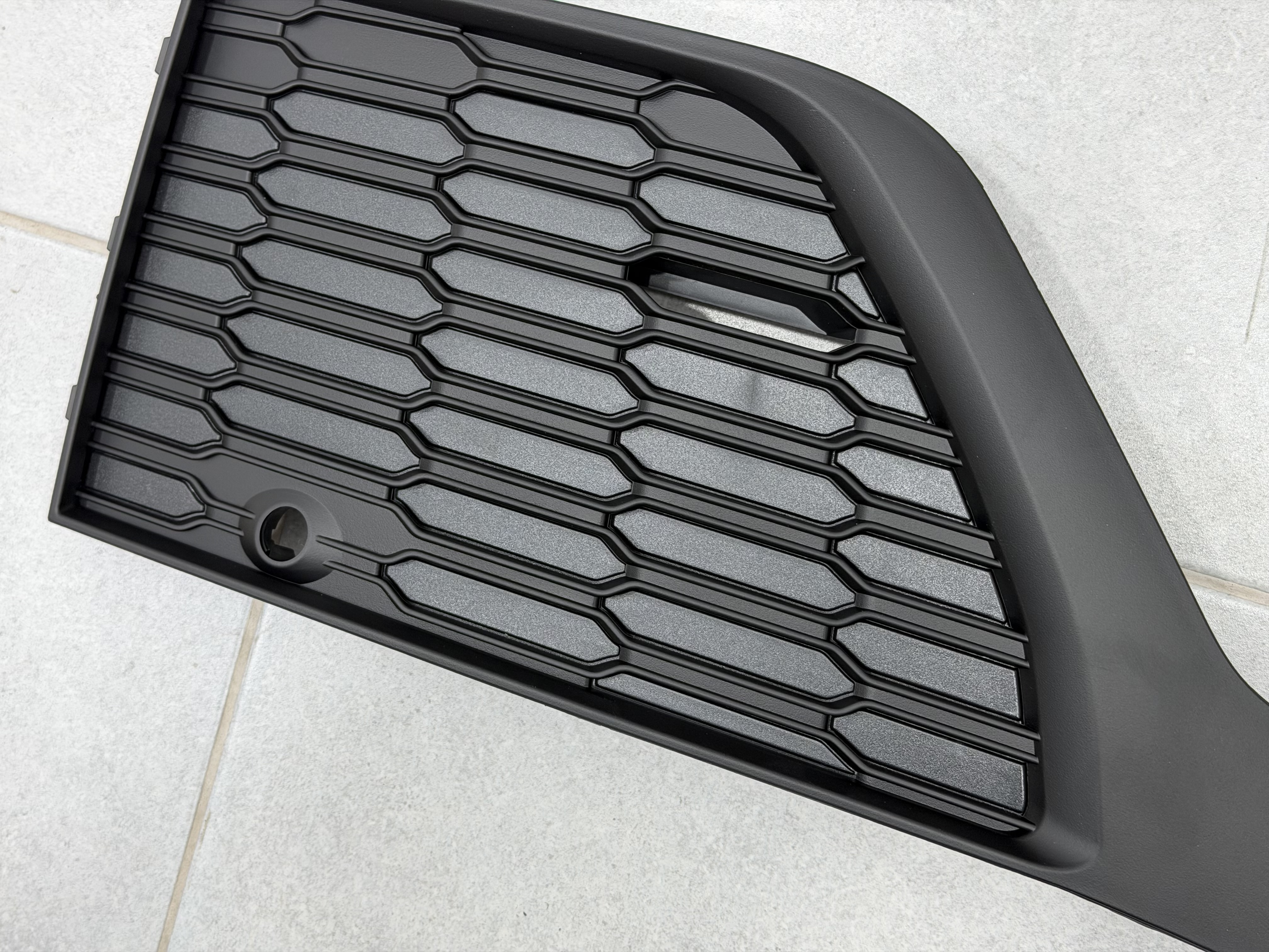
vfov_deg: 30.3
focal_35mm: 48
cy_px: 476
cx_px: 634
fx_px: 1760
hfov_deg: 39.7
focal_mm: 6.76
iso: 50
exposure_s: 1/50
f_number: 1.78
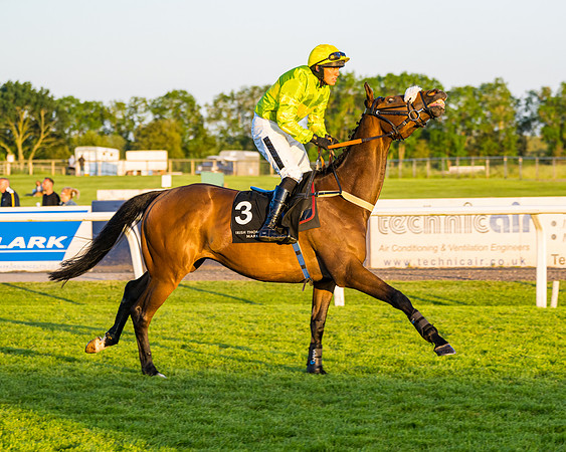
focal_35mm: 144
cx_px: 420
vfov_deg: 10.7
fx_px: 2411
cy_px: 287
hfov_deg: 13.3
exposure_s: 1/640
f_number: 4
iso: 400
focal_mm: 100
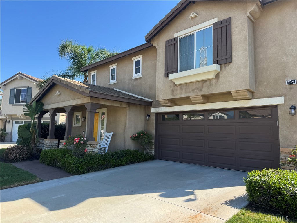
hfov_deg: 71.6
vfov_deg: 56.8
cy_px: 112
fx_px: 206
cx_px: 148
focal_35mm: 24
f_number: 1.78
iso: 80
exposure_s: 1/1637
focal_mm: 6.76
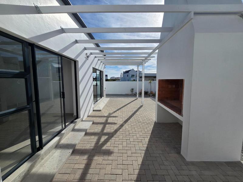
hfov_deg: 106.2
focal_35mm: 13
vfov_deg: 89.9
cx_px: 122
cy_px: 91
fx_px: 91
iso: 50
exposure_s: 1/4629
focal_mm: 2.2
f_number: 2.2
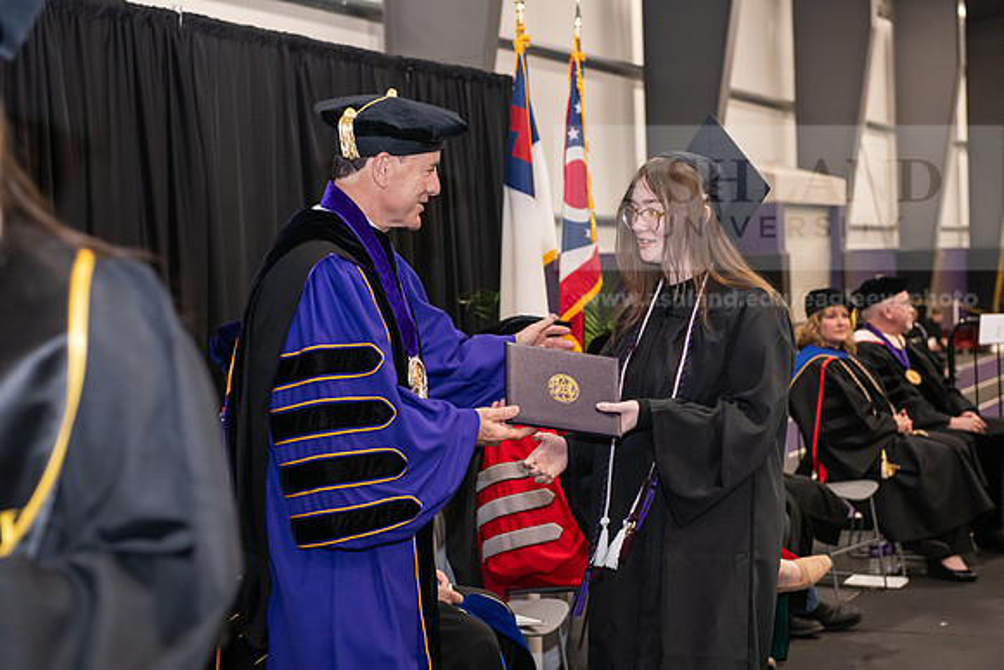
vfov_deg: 19.5
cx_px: 502
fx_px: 1953
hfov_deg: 28.8
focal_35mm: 70
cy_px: 335
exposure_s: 1/125
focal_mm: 70
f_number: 5
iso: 2500
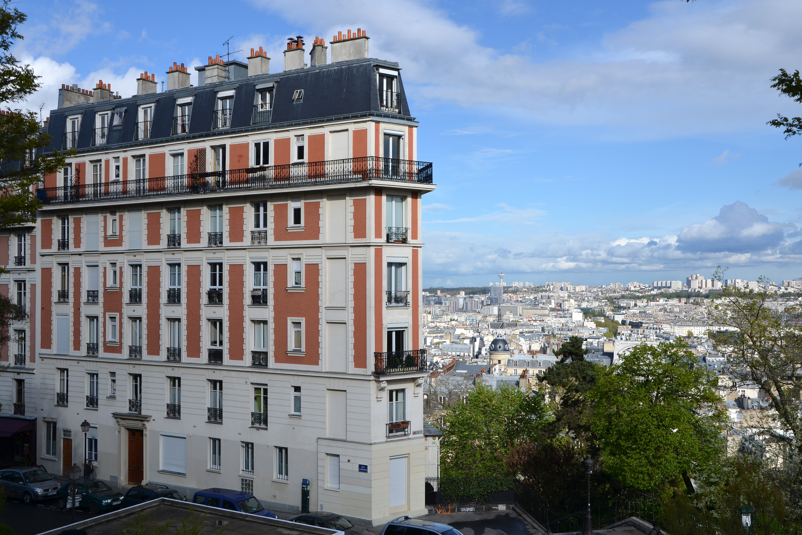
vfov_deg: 35.9
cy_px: 271
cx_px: 394
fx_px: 824
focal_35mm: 37
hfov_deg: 51.9
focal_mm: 24
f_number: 9
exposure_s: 1/400
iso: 100
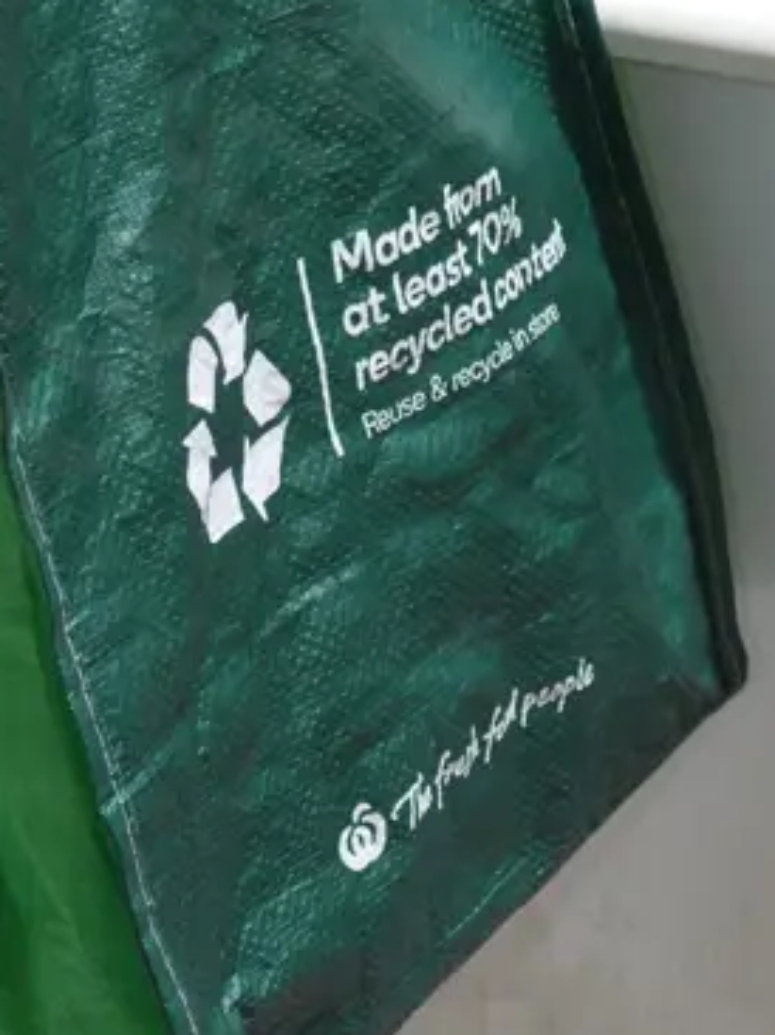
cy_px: 622
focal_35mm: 112
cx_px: -95
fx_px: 3347
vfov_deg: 17.6
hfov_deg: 12.9
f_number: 4.4
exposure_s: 1/60
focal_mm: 20
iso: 400
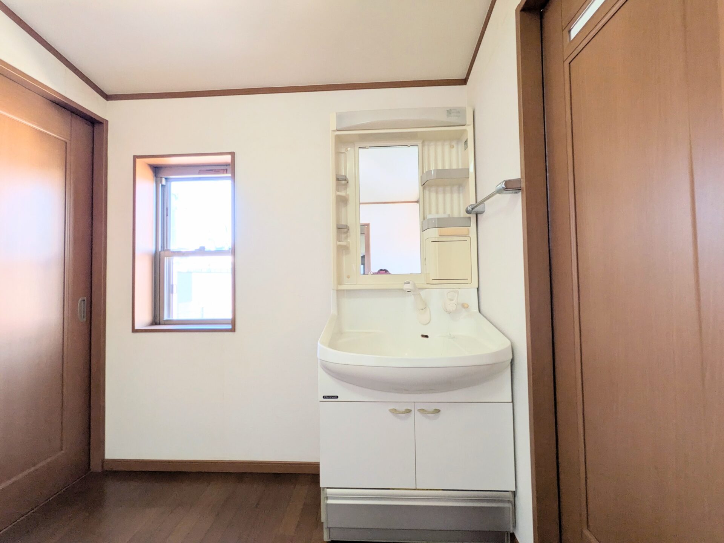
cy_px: 272
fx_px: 293
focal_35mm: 14
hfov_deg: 102.1
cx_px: 362
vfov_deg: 85.7
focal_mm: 1.85
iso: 62
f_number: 2.2
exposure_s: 1/50
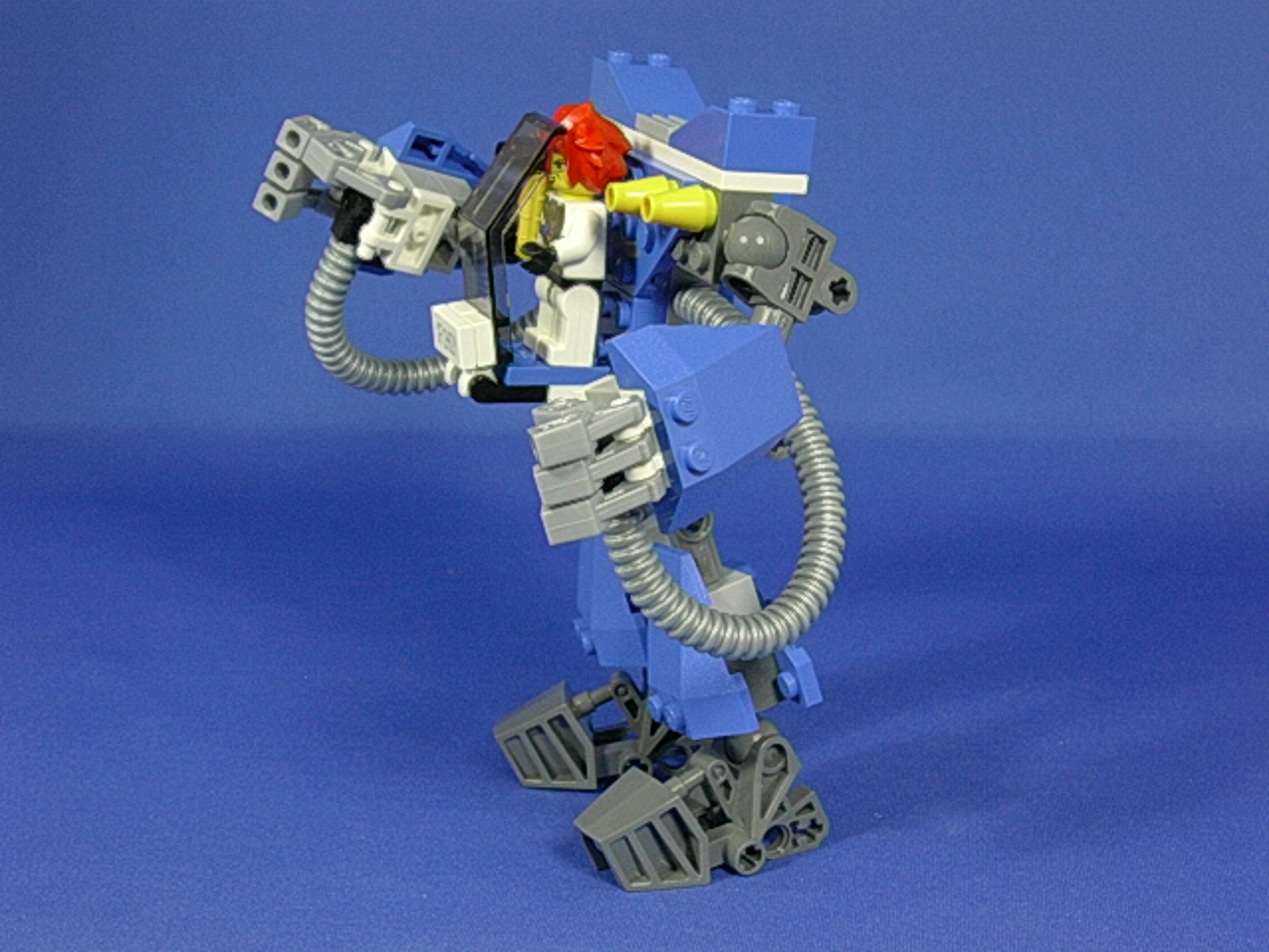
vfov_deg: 24.4
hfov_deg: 32.2
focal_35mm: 60
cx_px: 634
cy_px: 476
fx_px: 2200
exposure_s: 1/14.6
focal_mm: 9
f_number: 3.4
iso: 70
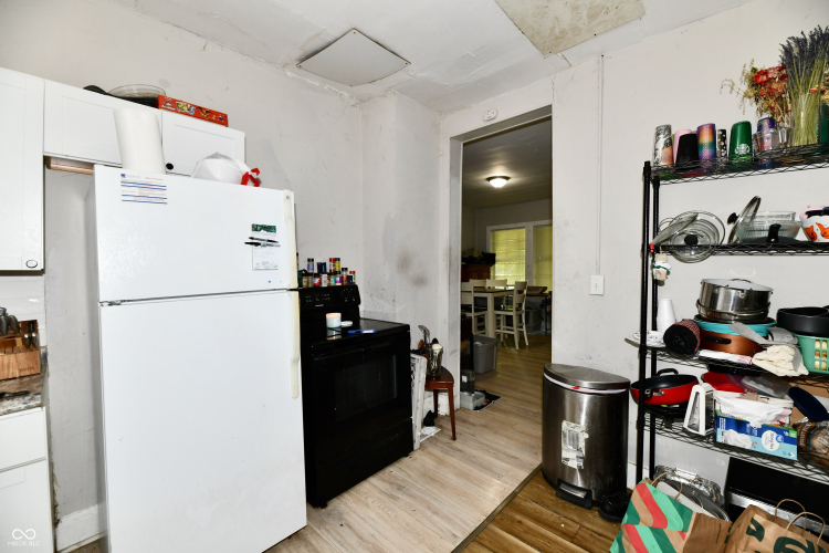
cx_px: 414
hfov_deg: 104.3
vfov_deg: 81.2
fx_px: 322
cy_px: 276
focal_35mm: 14
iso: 640
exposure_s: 1/60
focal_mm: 14
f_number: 6.3
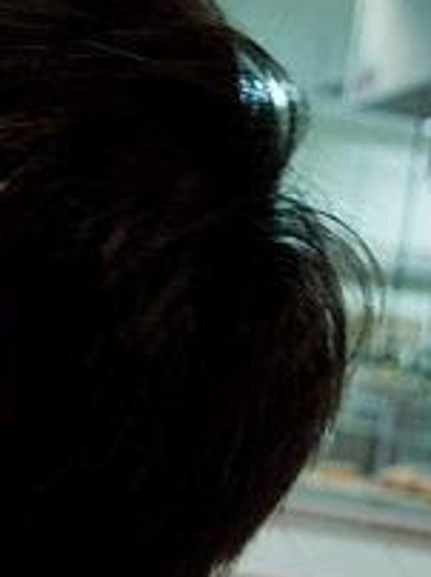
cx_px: -291
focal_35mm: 91
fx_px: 1514
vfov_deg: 21.5
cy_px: 241
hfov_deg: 14.6
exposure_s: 1/20
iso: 220
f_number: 3.8
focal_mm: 22
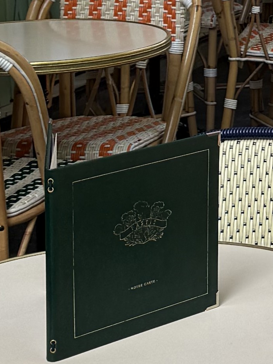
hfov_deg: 9.1
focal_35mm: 148
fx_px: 1556
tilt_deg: -7.4
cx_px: 626
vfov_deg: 13.1
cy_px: -35
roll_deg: -0.1
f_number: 1.78
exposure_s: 1/1174
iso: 100
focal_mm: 6.76
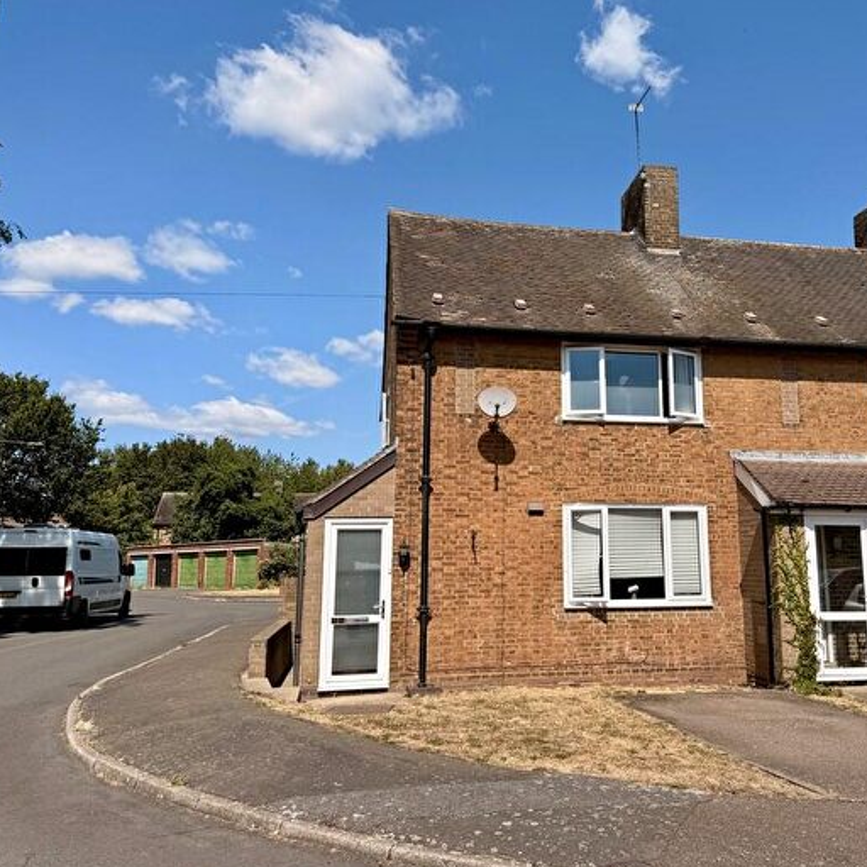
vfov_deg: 55.6
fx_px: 822
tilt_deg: +9.3
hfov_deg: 54.9
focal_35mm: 29
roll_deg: +0.4
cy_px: 439
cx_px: 550
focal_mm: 6.76
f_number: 1.78
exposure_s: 1/6173
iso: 80
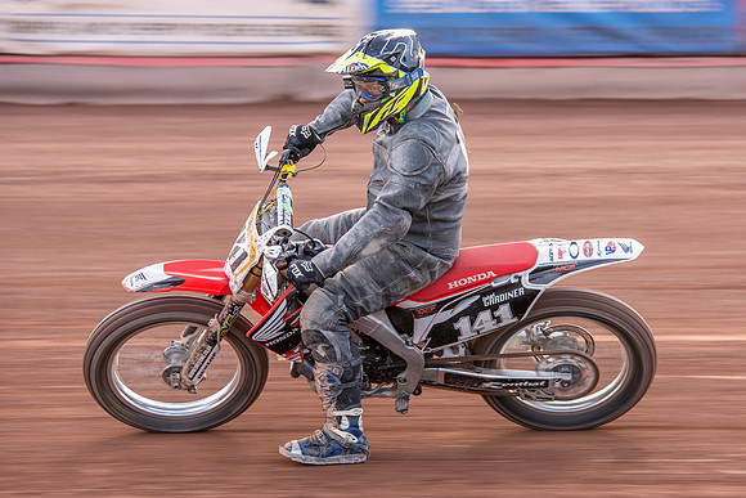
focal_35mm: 180
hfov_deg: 11.4
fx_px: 3727
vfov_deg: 7.6
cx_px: 449
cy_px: 256
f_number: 5
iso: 160
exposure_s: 1/125
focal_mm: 140
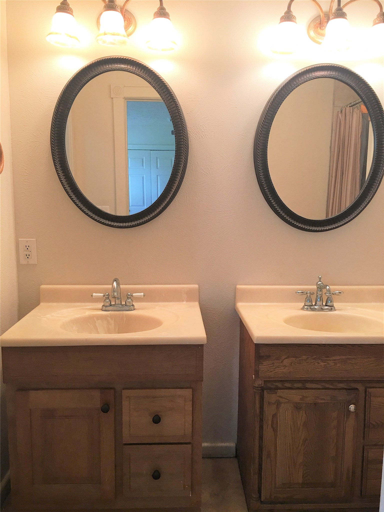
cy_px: 256
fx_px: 429
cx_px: 192
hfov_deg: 48.2
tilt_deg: -7.1
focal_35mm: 29
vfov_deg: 61.7
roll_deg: -0.7
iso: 25
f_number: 2.2
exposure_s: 1/15
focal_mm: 4.15
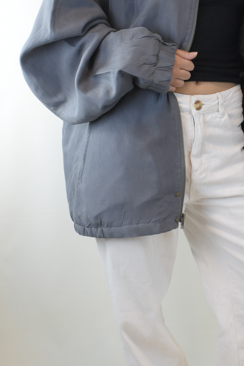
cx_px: 193
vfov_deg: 30.5
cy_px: 161
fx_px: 671
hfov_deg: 20.4
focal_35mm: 66
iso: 400
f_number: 5
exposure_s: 1/100
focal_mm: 24
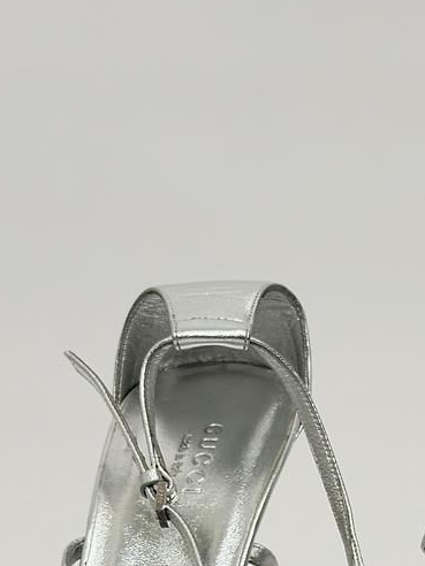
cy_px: 513
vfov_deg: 16.6
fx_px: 1915
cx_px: 402
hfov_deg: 12.5
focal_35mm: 117
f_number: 1.78
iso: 100
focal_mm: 6.76
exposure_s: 1/78
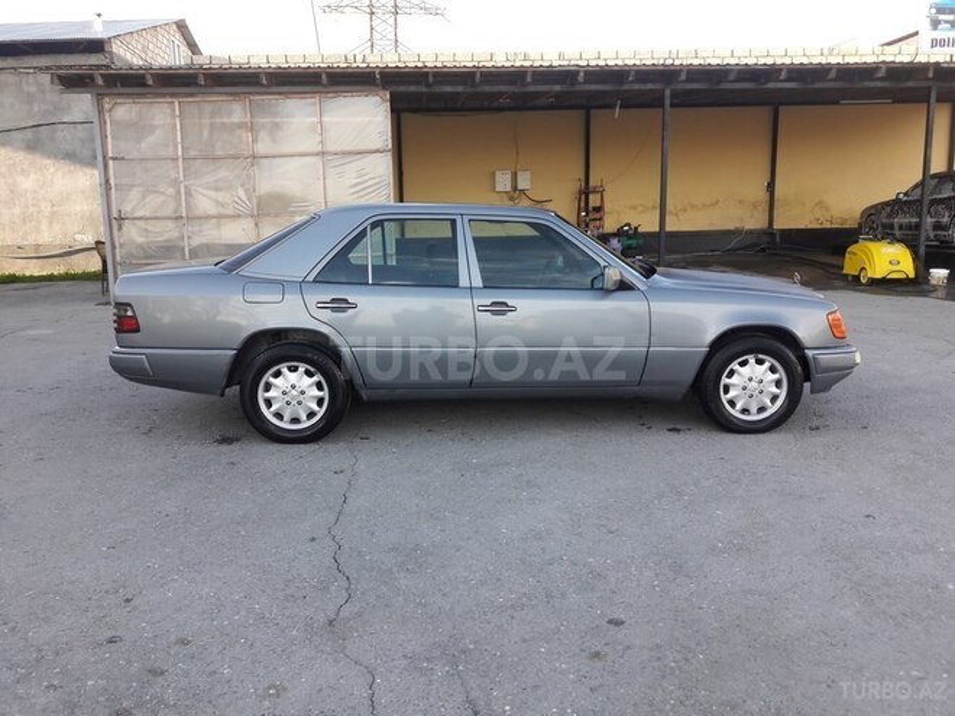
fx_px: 772
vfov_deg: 49.7
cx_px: 478
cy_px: 358
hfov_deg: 63.4
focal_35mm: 28
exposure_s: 1/144
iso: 40
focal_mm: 3.7
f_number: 1.9
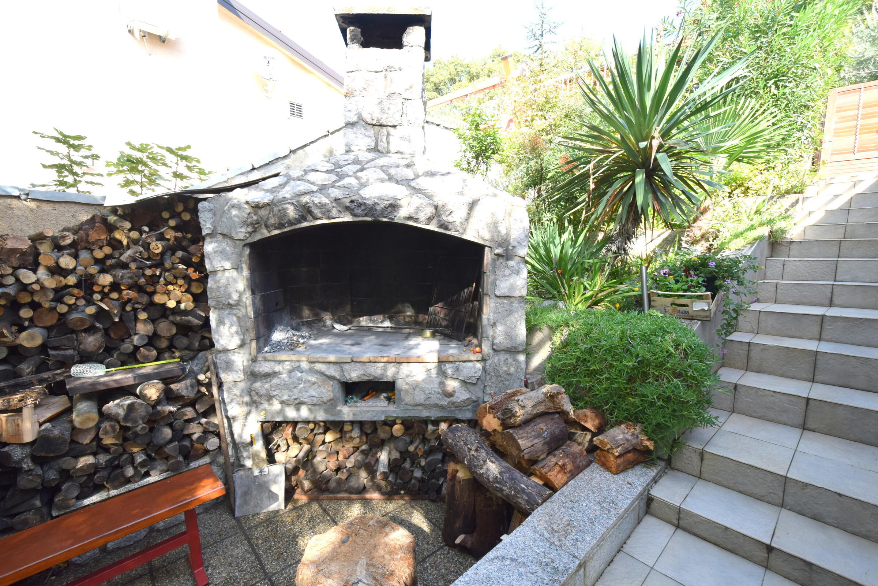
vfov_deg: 77.3
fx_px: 366
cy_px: 293
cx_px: 439
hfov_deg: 100.4
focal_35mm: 15
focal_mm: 10
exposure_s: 1/200
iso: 400
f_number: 7.1
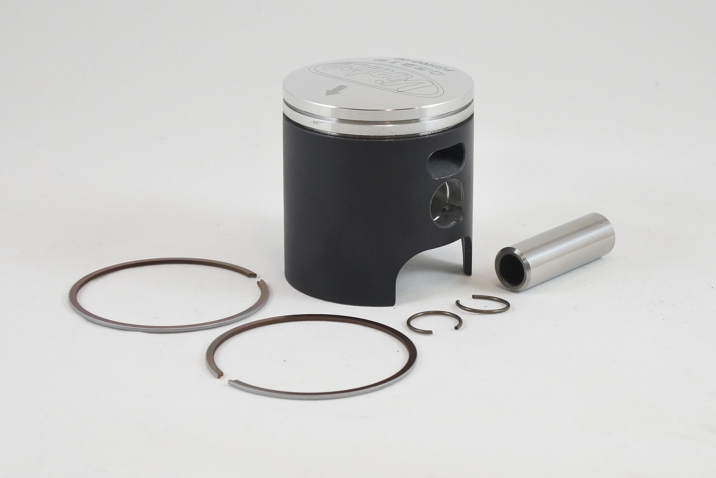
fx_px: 1213
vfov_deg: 22.3
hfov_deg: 32.9
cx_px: 358
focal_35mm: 61
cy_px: 239
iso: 500
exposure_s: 1/125
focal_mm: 22.7
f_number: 5
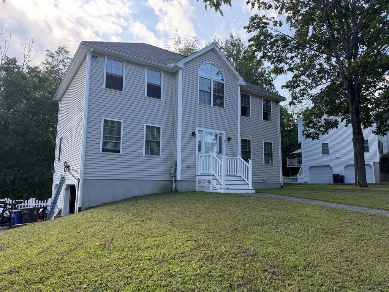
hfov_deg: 71.6
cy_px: 146
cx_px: 194
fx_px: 270
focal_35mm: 24
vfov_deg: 56.8
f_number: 1.78
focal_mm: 6.76
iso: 100
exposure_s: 1/1091
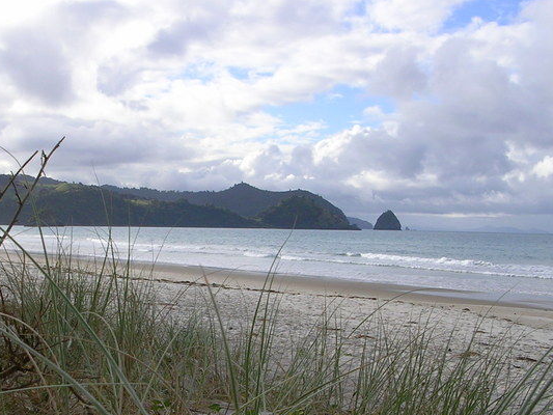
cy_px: 285
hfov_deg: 33.5
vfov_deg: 25.5
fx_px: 911
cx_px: 189
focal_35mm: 57
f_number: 5.6
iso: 50
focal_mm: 5.8
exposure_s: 1/344
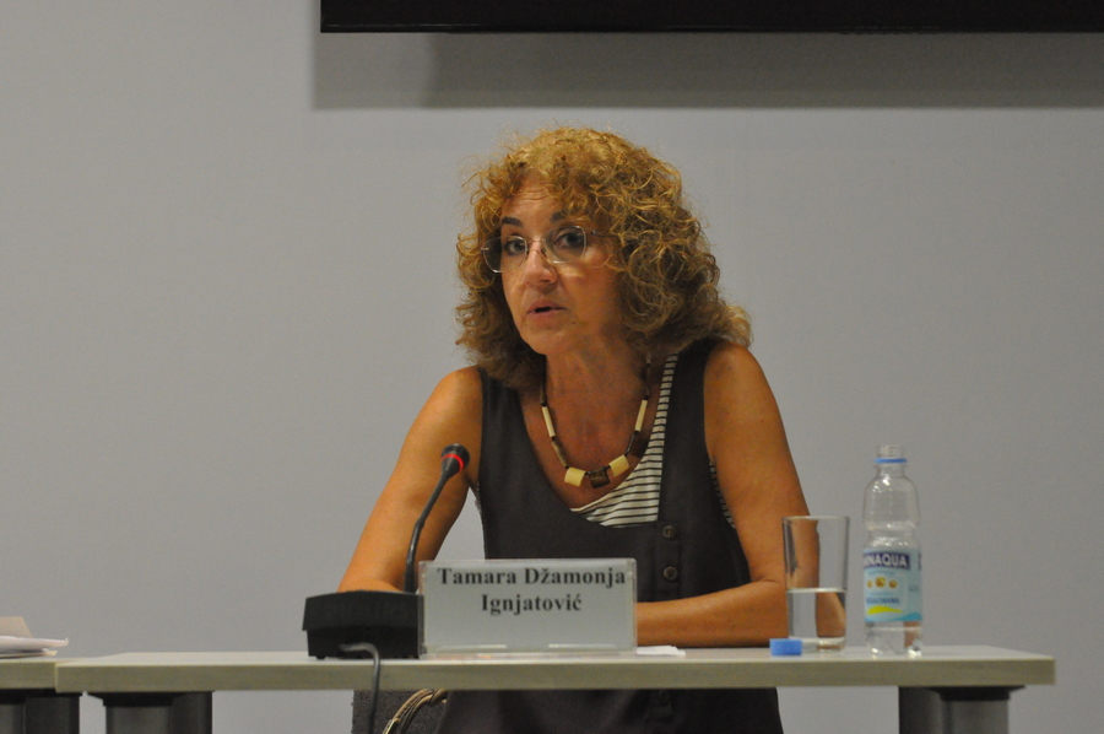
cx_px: 552
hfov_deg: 16.1
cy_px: 367
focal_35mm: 128
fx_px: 3906
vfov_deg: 10.7
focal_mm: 85
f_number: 6.3
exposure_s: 1/160
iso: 3200
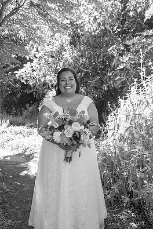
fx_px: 210
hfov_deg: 40.0
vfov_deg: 57.0
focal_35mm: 33
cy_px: 128
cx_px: 78
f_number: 4.5
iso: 640
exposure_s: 1/250
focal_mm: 29
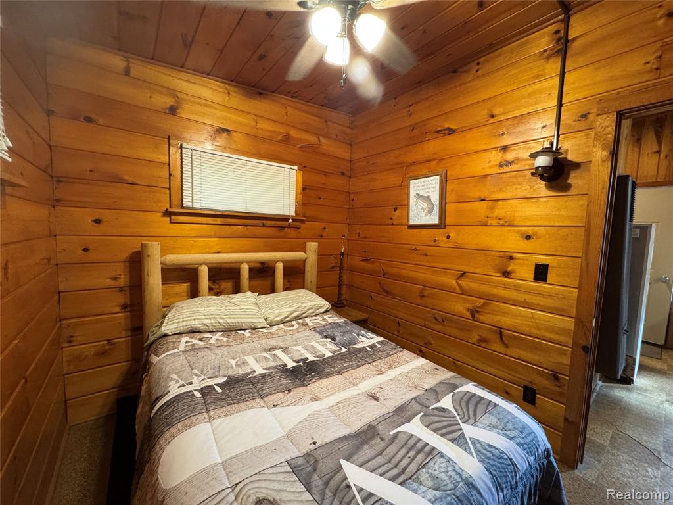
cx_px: 336
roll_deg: -2.8
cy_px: 252
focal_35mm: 14
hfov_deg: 102.1
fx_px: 272
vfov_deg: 85.7
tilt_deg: -5.7
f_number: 2.2
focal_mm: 2.22
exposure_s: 1/60
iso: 400
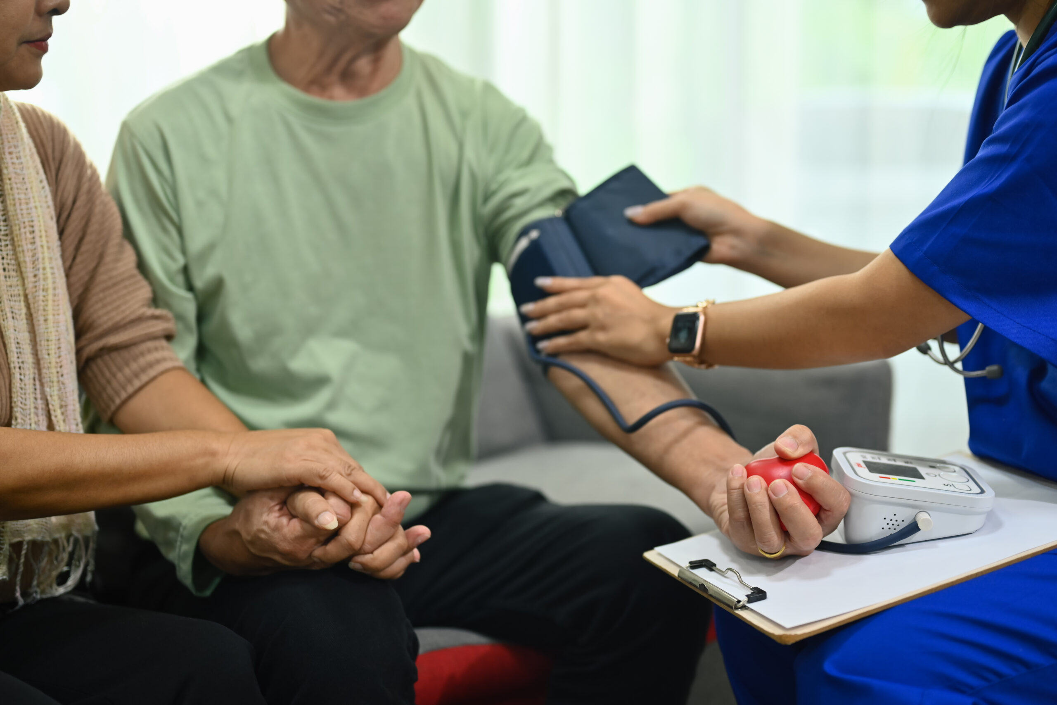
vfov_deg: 27.0
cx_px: 528
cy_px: 352
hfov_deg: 39.6
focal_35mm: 50
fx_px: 1468
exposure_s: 1/100
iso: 500
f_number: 2.2
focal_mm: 50
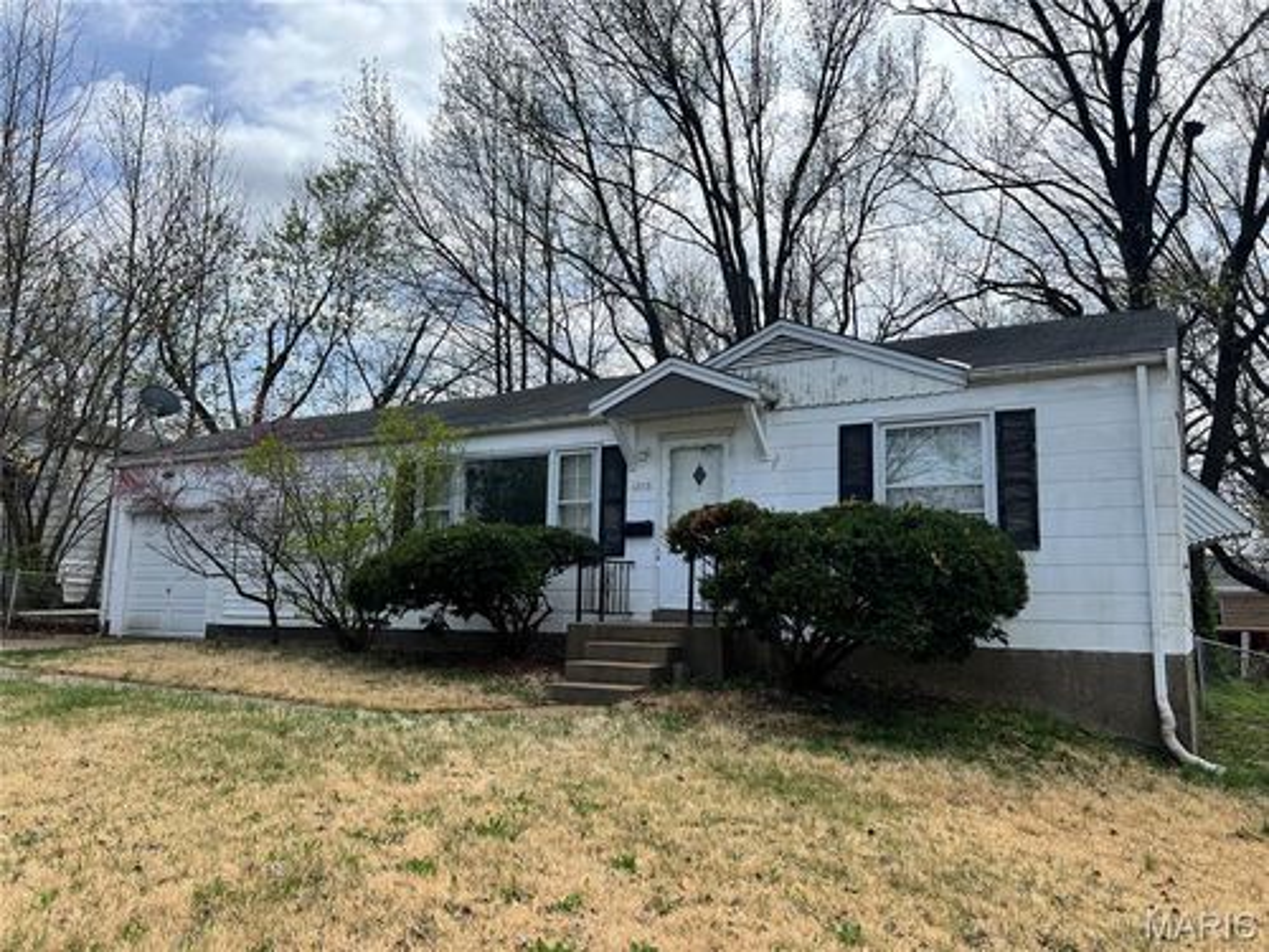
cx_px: 634
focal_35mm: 26
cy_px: 476
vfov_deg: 53.1
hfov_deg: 67.3
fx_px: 953
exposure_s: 1/4274
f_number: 1.5
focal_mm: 5.7
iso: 50
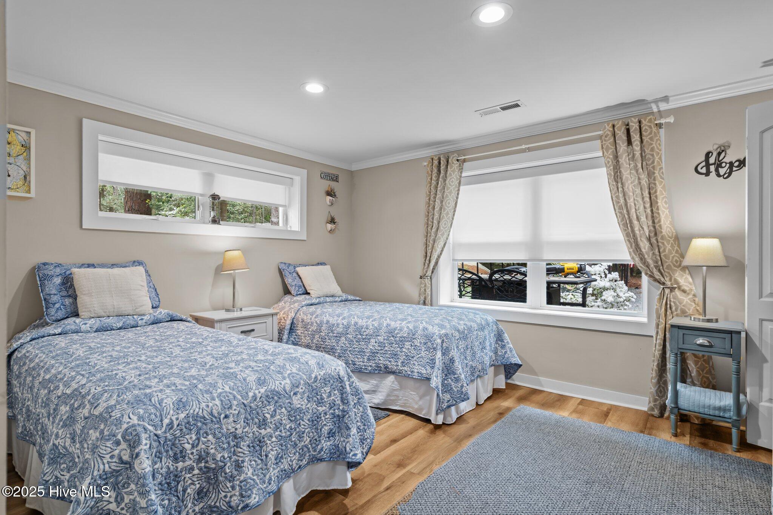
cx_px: 386
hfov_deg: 90.0
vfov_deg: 67.4
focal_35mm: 18
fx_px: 386
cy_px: 258
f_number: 8
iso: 400
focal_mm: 18
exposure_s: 1/2
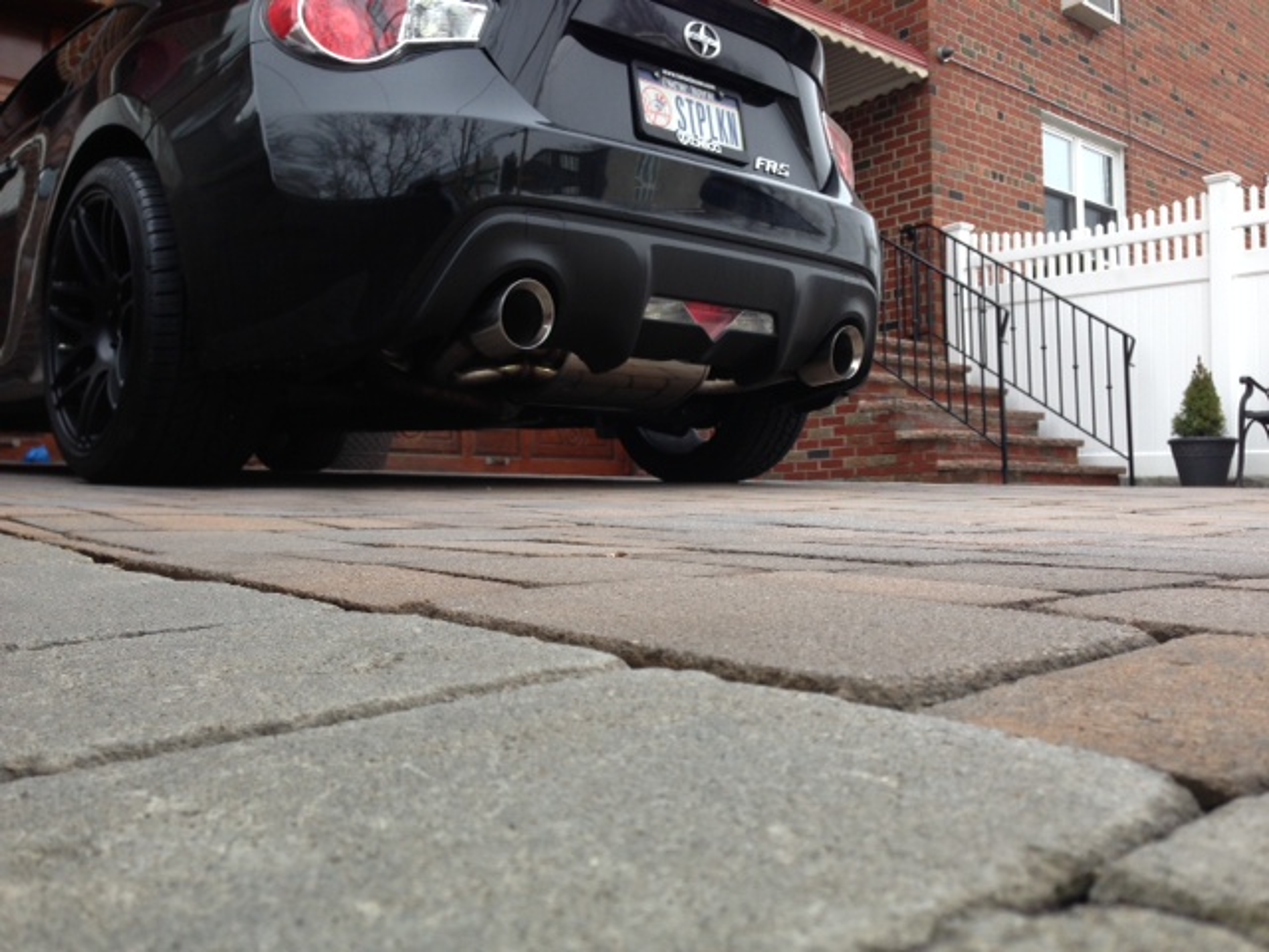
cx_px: 634
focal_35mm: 33
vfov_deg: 42.9
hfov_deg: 55.4
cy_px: 476
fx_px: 1210
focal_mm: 4.13
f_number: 2.4
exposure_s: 1/306
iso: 50
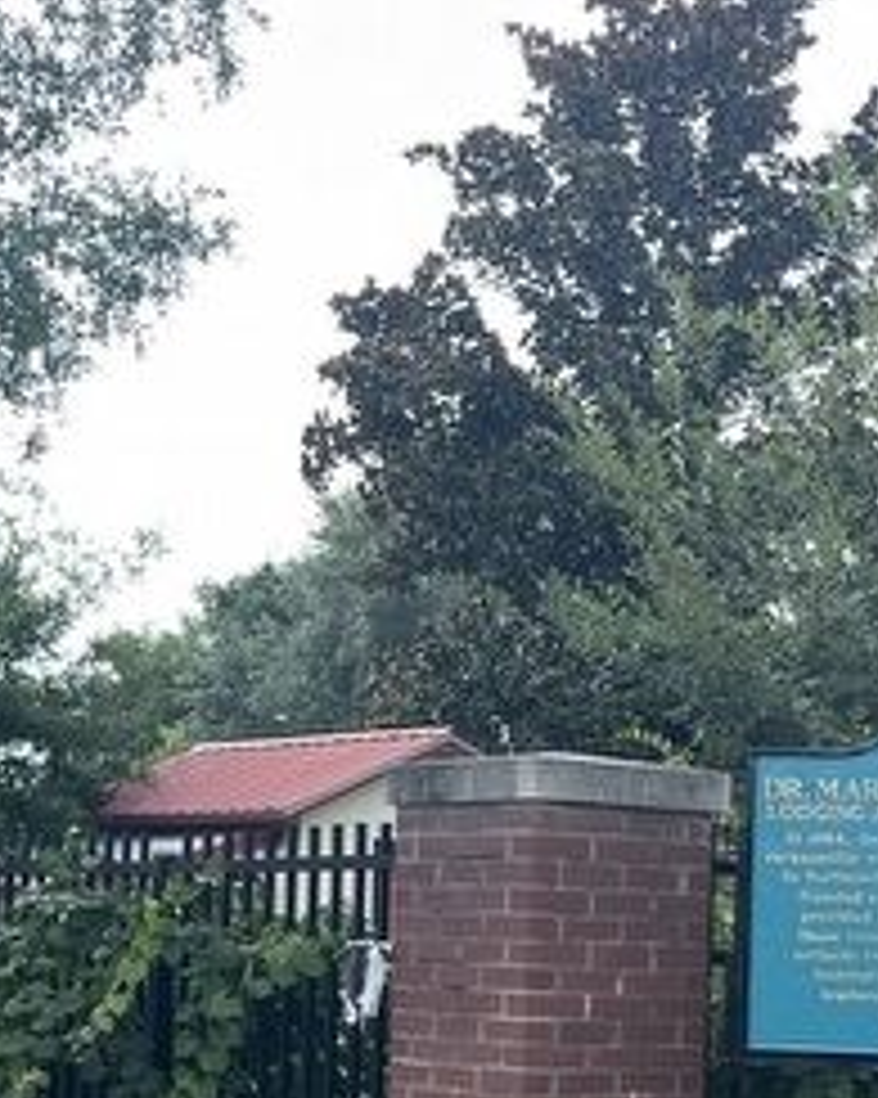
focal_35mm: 80
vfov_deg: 23.1
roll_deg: -3.1
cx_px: 549
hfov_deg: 19.1
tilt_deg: -1.1
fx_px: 2600
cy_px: 1048
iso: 32
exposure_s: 1/945
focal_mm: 5.1
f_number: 1.6
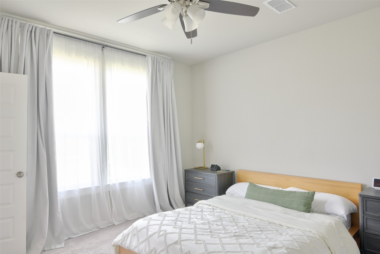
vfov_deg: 55.1
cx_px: 190
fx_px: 243
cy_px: 127
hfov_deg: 76.1
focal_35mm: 23
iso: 400
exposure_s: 1/2
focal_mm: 23
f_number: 8
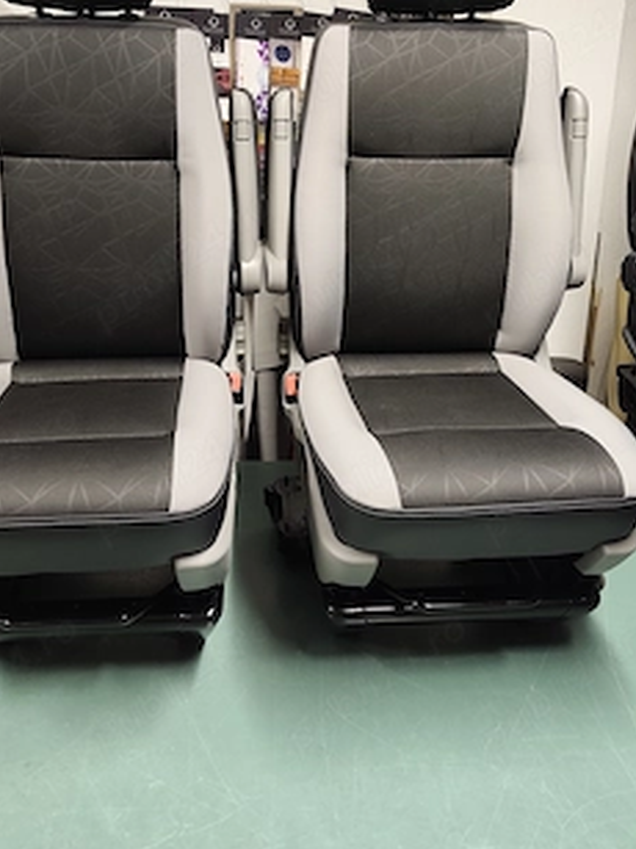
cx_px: 279
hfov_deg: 46.7
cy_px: 307
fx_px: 735
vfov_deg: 59.0
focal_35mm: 30
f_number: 1.7
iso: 500
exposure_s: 1/50
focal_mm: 6.07
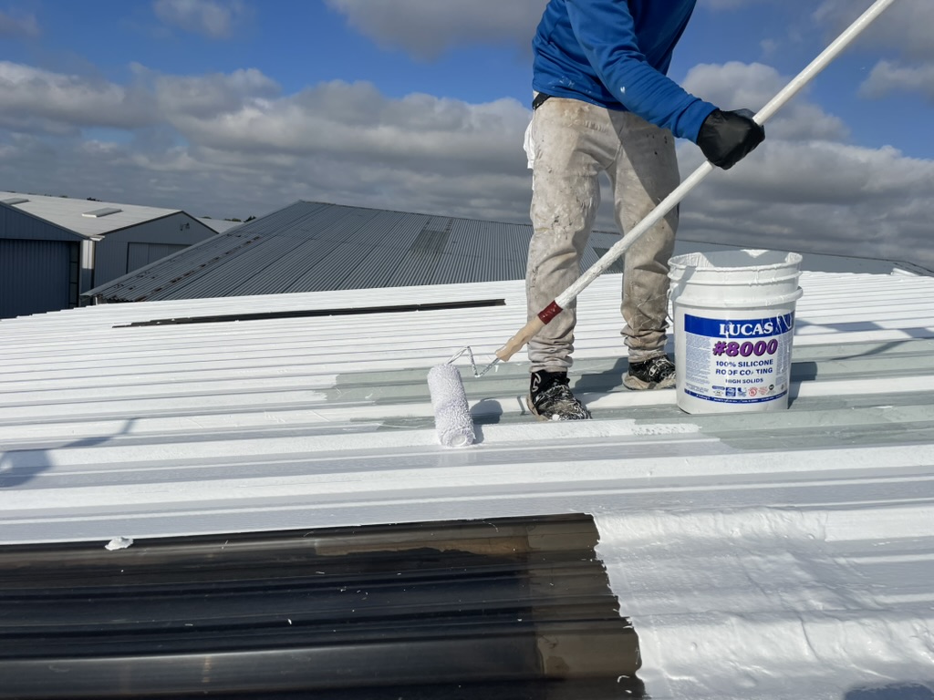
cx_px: 467
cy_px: 350
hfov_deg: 67.3
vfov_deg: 53.1
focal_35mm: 26
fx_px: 702
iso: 32
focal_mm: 4.2
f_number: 1.6
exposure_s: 1/13333
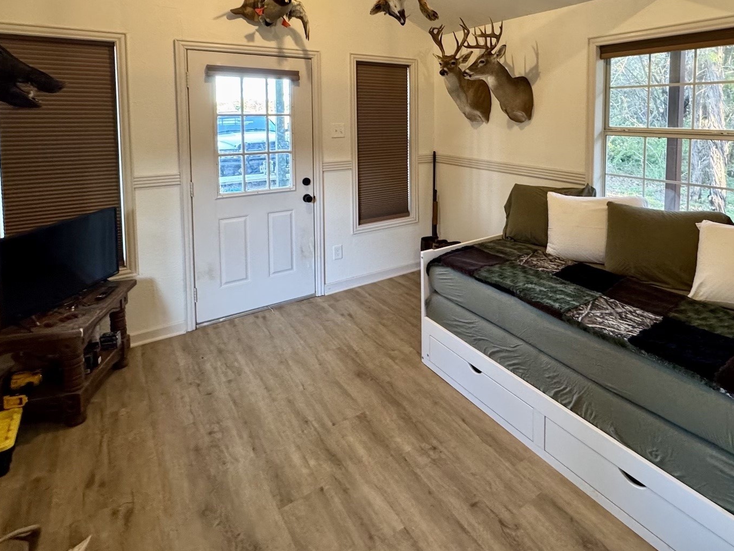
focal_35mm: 21
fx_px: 445
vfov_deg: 60.3
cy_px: 144
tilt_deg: -2.1
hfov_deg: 77.8
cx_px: 450
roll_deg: -0.2
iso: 320
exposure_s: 1/60
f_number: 2.2
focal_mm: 2.22
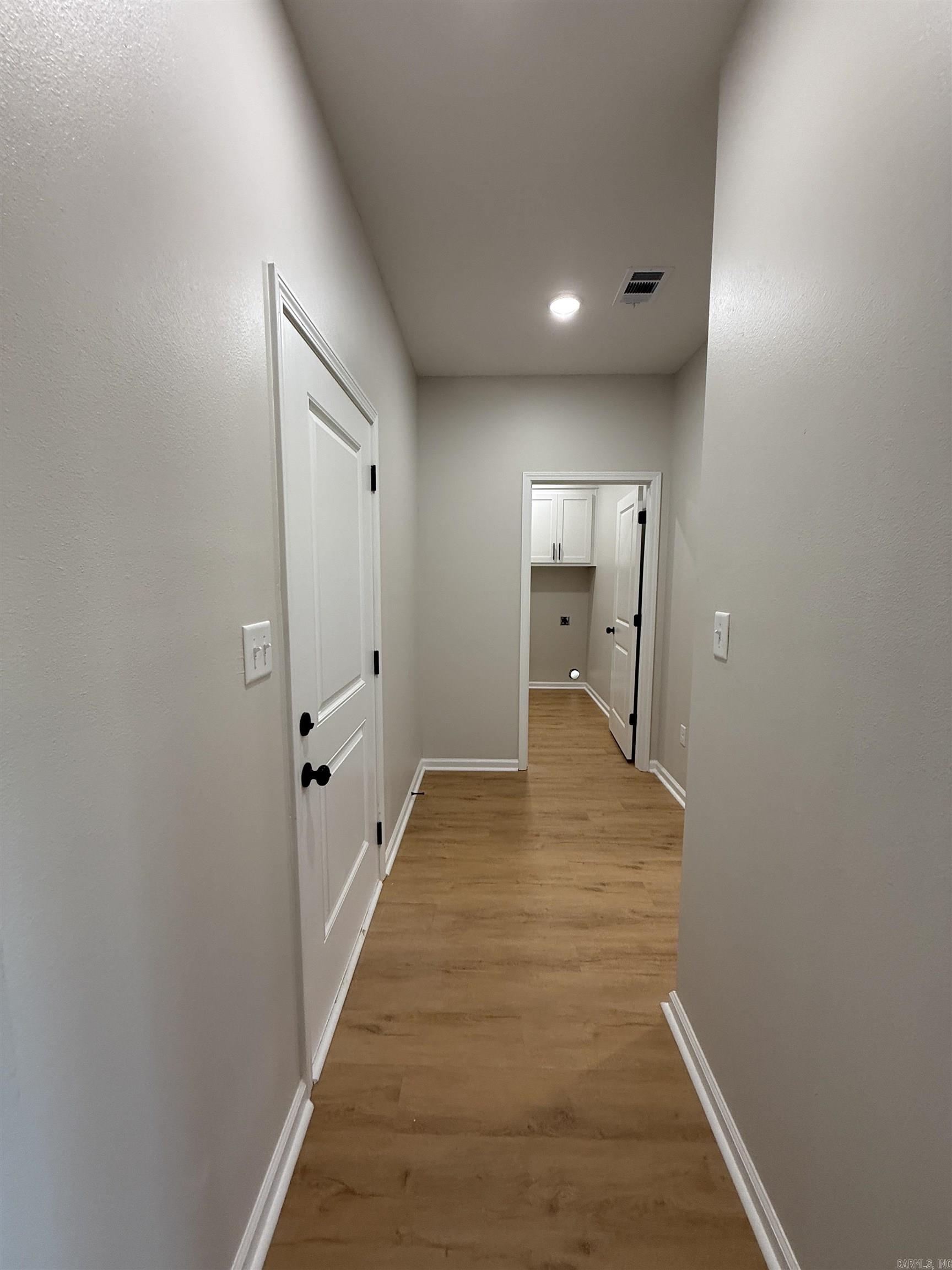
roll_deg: +1.3
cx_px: 476
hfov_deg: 85.7
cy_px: 635
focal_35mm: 14
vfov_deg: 102.1
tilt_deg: -2.1
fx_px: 513
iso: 200
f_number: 2.2
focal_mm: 2.22
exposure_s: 1/120
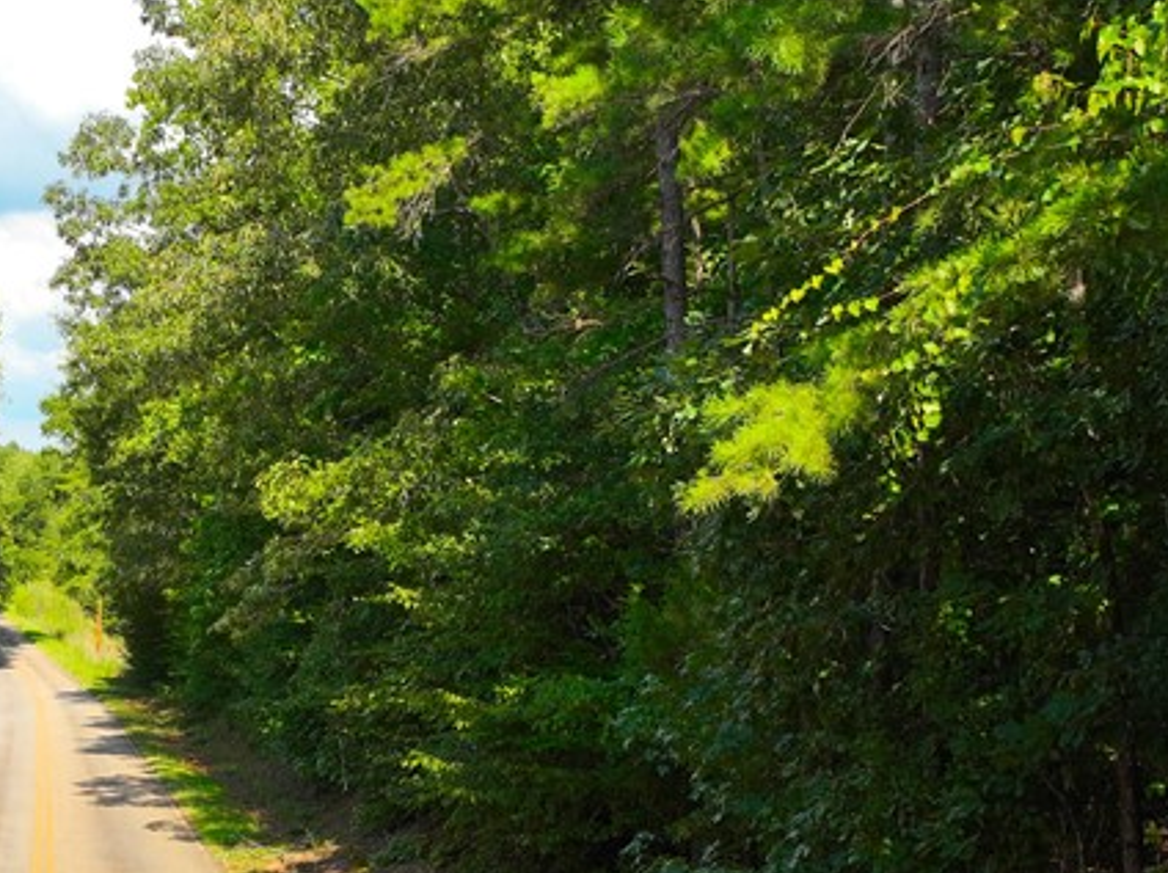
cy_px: 720
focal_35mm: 58
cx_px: 168
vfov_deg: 24.7
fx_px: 1955
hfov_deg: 32.0
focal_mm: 12.29
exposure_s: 1/200
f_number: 2.8
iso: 230
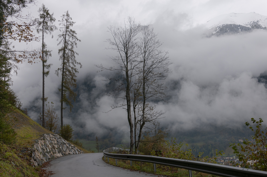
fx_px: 333
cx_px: 134
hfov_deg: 43.6
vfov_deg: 29.8
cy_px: 88
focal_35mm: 45
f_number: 10
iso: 250
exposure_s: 1/160
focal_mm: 30
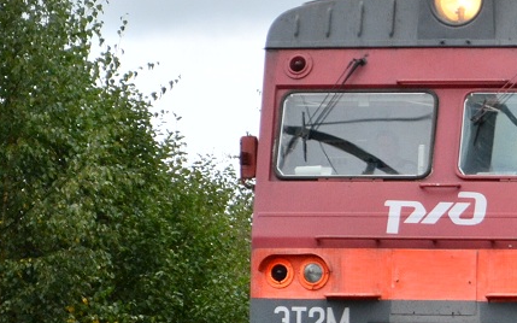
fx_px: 3317
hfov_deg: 8.8
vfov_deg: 5.6
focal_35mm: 235
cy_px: 165
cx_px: 628
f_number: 5.6
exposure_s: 1/640
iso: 800
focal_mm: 55
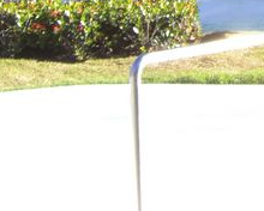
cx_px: 512
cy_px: -241
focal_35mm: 173
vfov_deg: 8.4
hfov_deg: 10.3
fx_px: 1352
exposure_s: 1/320
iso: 64
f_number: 2.7
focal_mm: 6.2
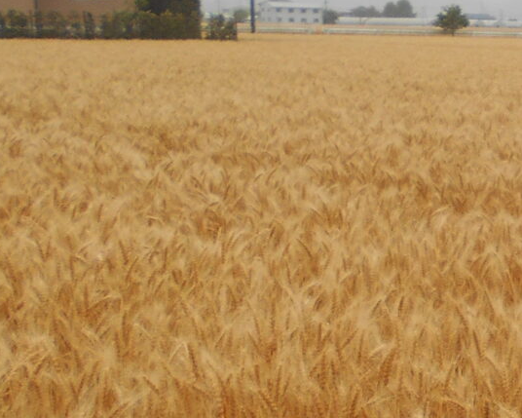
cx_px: 774
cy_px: 426
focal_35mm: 97
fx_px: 1499
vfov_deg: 15.6
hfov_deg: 17.8
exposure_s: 1/200
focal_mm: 4.6
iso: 80
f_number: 3.2
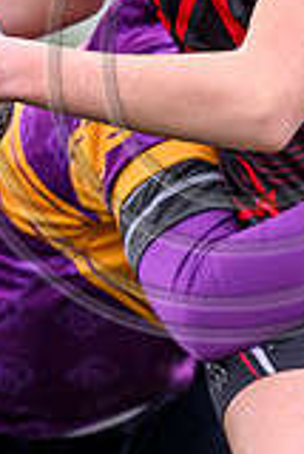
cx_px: 216
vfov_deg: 1.2
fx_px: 21321
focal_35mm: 1687
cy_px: 54
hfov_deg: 0.8
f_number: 3.2
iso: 500
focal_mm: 400
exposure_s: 1/1250
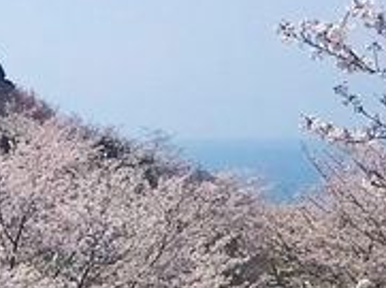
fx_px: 2070
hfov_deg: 10.5
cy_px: 96
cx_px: -43
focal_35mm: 186
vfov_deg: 8.0
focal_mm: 3.99
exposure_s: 1/4367
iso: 20
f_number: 1.8
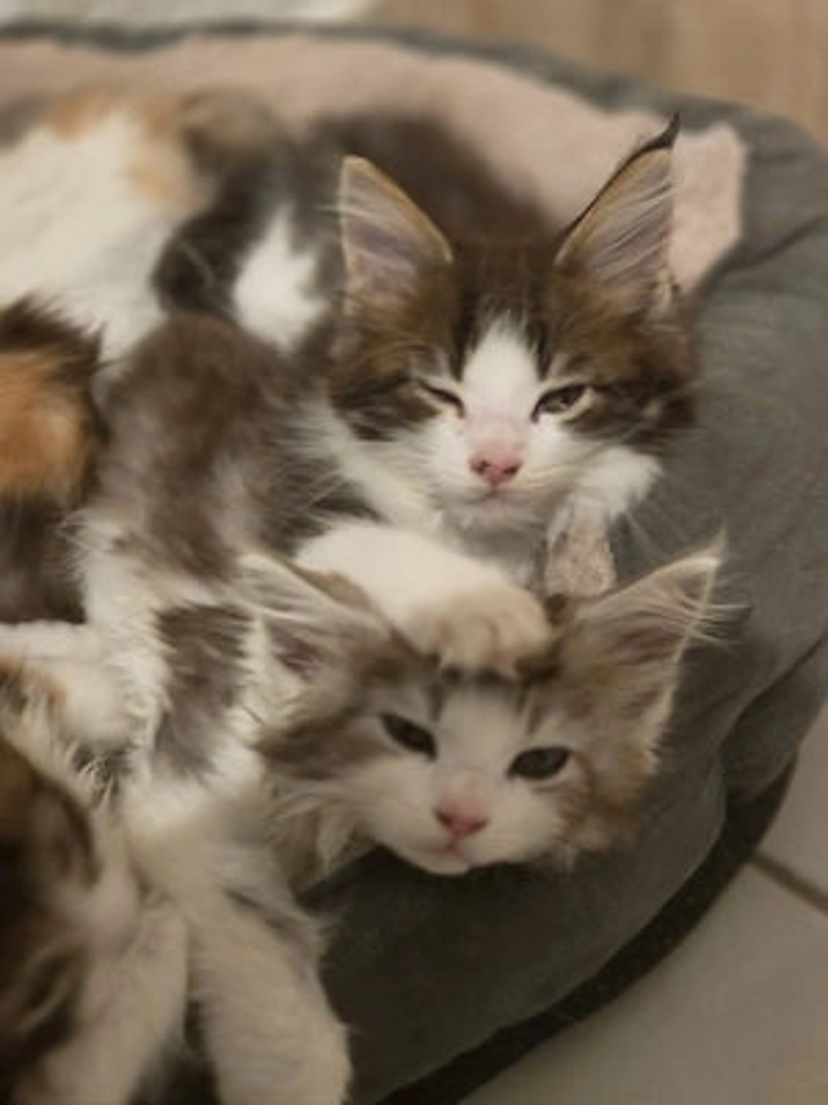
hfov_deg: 21.3
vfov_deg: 28.2
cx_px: 414
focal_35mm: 69
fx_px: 2201
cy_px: 552
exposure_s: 1/33.4
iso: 640
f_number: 2.4
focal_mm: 7
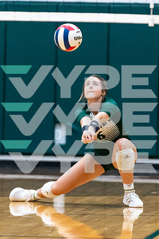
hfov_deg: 3.9
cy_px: 127
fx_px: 2363
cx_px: 104
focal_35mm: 357
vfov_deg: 5.8
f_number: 2.8
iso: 3200
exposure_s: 1/1250
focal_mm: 152
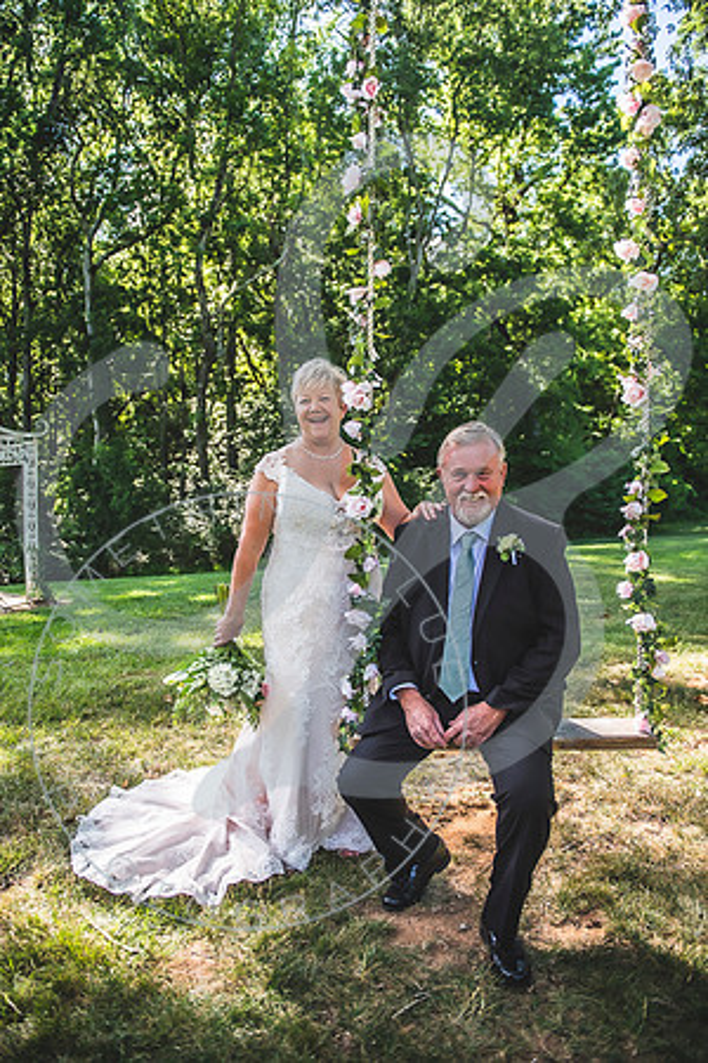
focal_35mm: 24
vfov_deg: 73.7
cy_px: 532
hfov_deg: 53.1
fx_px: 708
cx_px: 354
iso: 100
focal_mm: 24
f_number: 2.8
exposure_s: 1/320
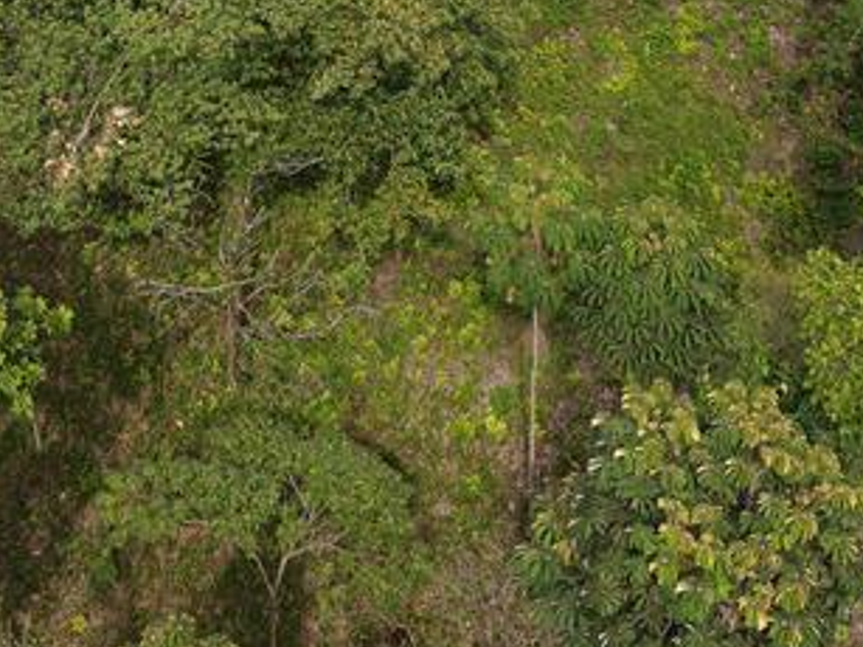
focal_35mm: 80
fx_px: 1994
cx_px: 399
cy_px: -335
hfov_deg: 24.4
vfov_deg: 16.7
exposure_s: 1/1500
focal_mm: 8.67
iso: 100
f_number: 1.8
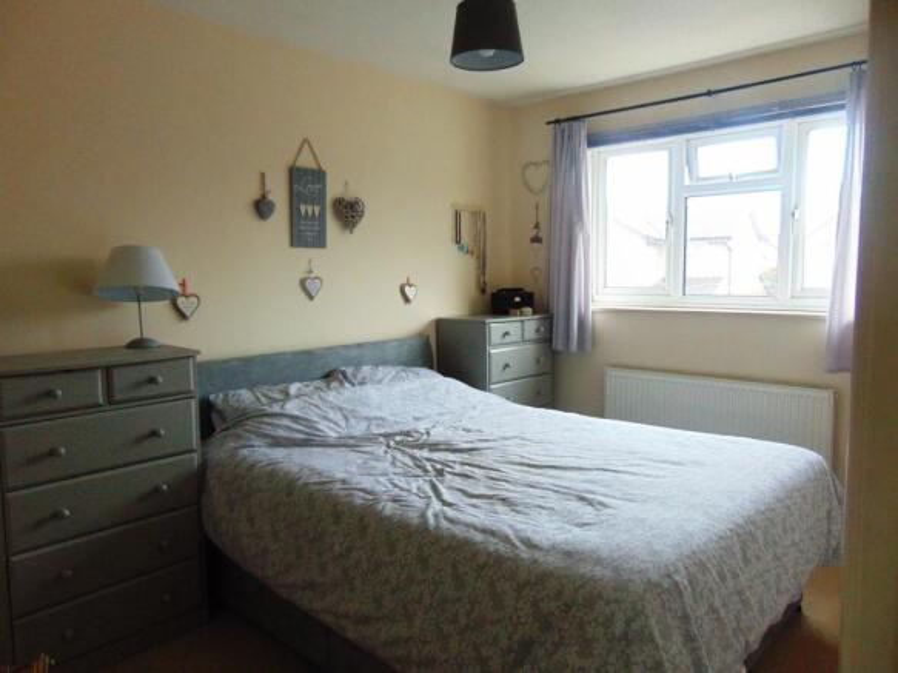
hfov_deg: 69.4
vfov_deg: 54.9
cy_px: 336
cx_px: 449
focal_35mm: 25
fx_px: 648
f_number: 3
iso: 400
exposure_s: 1/25
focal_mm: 4.5
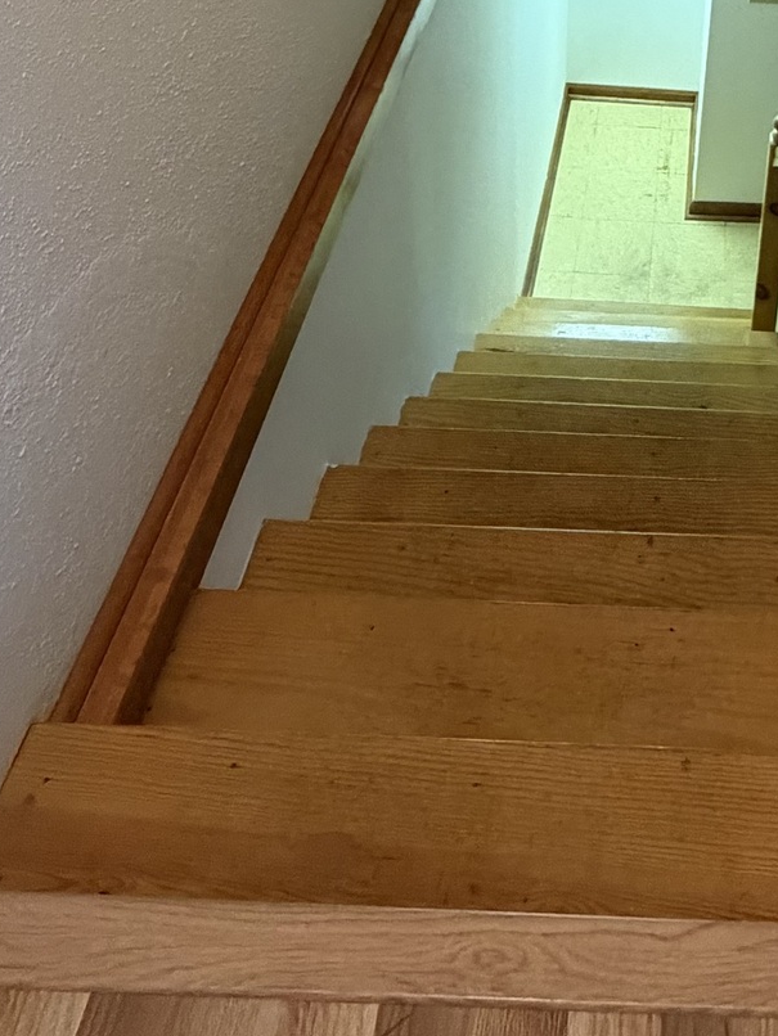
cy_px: -136
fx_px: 1198
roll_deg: -4.6
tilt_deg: -25.9
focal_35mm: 40
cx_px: 721
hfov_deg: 33.8
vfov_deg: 37.9
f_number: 2.2
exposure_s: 1/60
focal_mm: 2.22
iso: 640
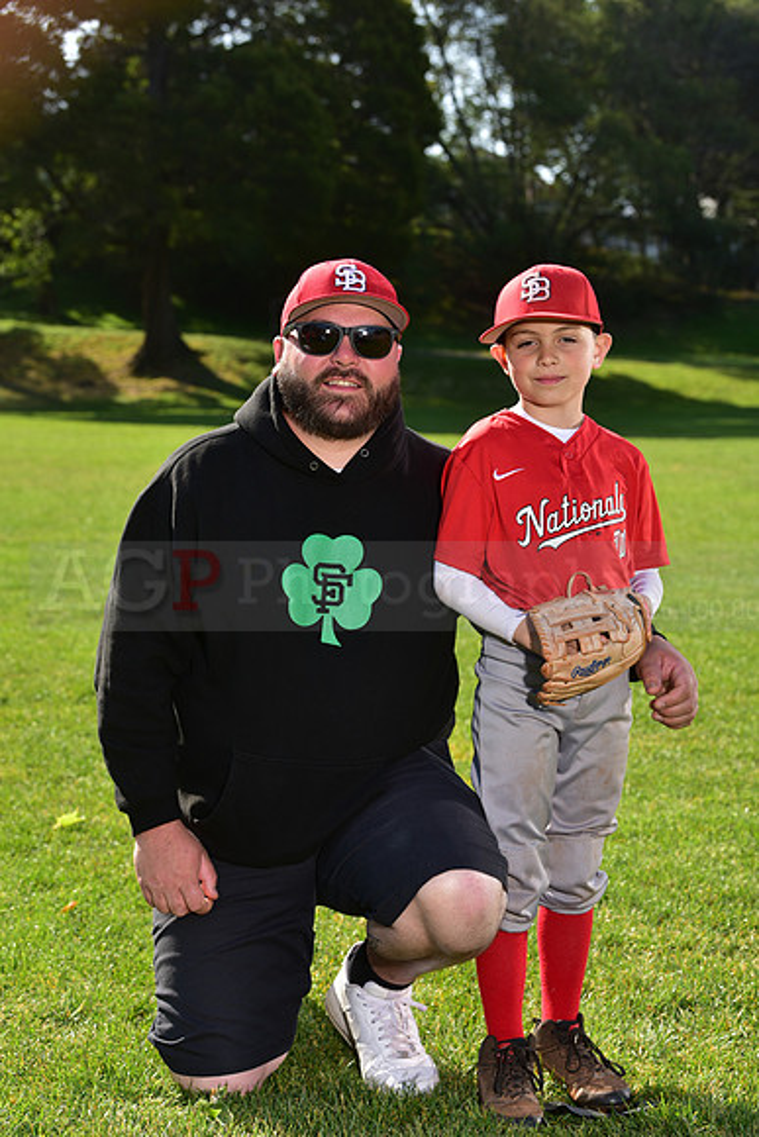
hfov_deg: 19.5
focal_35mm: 70
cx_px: 380
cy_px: 568
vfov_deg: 28.8
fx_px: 2212
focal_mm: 70
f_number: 5.6
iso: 80
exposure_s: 1/250
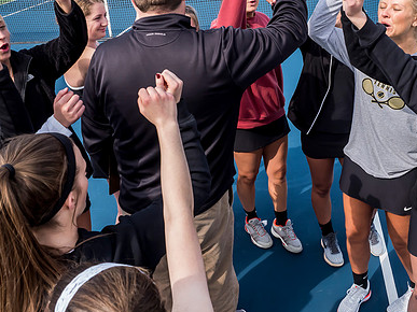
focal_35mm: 36
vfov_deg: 39.0
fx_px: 434
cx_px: 260
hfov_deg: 50.9
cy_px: 96
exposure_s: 1/1000
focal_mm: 12
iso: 800
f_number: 5
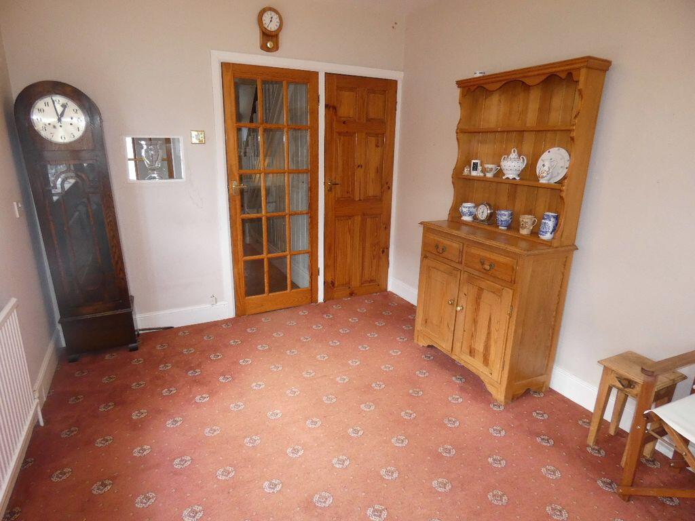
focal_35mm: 20
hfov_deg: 81.7
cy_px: 260
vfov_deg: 66.0
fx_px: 402
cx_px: 348
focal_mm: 3.6
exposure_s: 1/60
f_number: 2.8
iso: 320
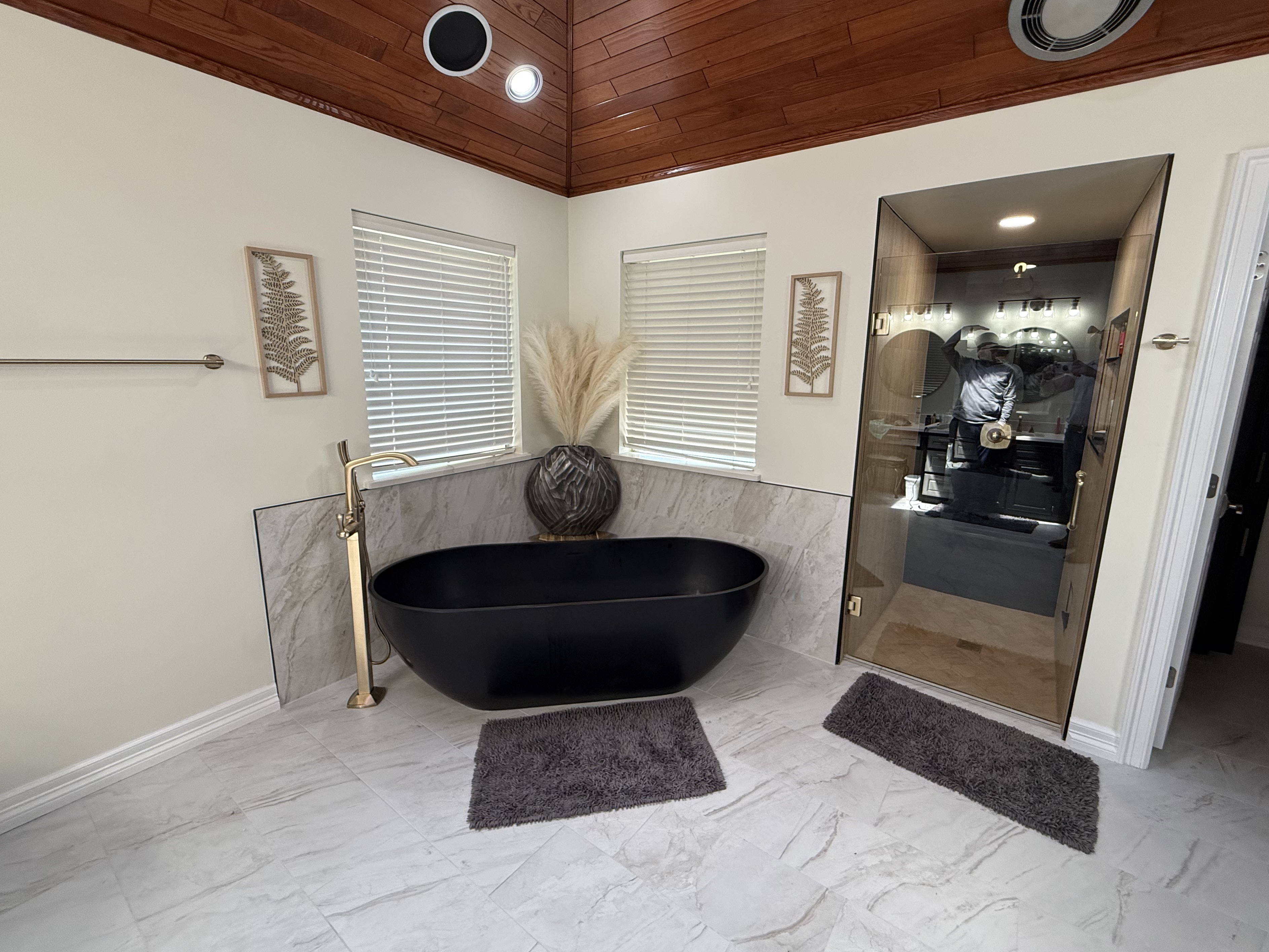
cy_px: 464
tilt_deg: -10.5
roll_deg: -1.4
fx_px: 550
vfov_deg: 81.7
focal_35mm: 15
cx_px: 652
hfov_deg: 98.1
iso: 160
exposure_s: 1/120
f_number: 2.2
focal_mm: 2.22
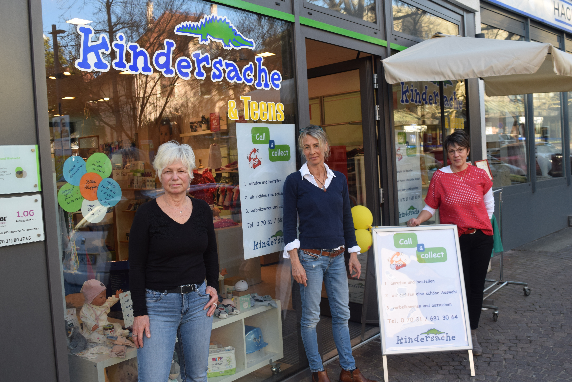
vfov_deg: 36.9
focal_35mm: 36
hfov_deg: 53.1
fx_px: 572
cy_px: 191
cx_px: 286
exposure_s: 1/200
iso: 400
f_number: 7.1
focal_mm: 24
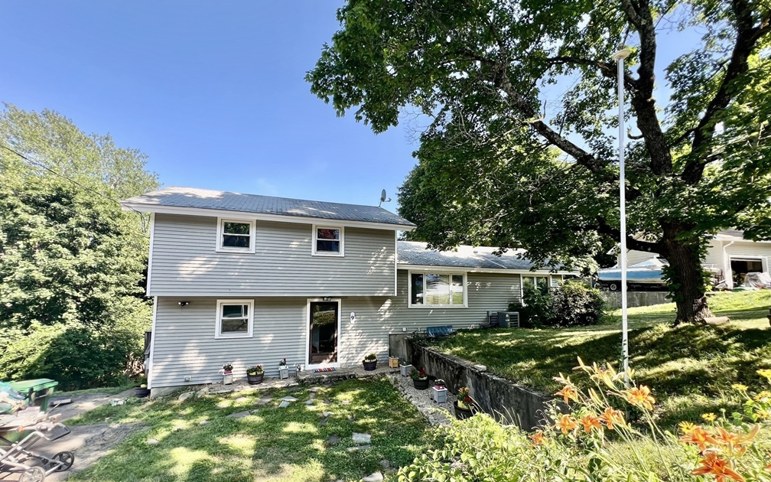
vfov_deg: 78.4
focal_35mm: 14
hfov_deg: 105.3
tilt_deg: +3.9
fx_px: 294
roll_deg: -0.8
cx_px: 384
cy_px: 263
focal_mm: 1.57
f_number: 1.8
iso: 32
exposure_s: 1/274
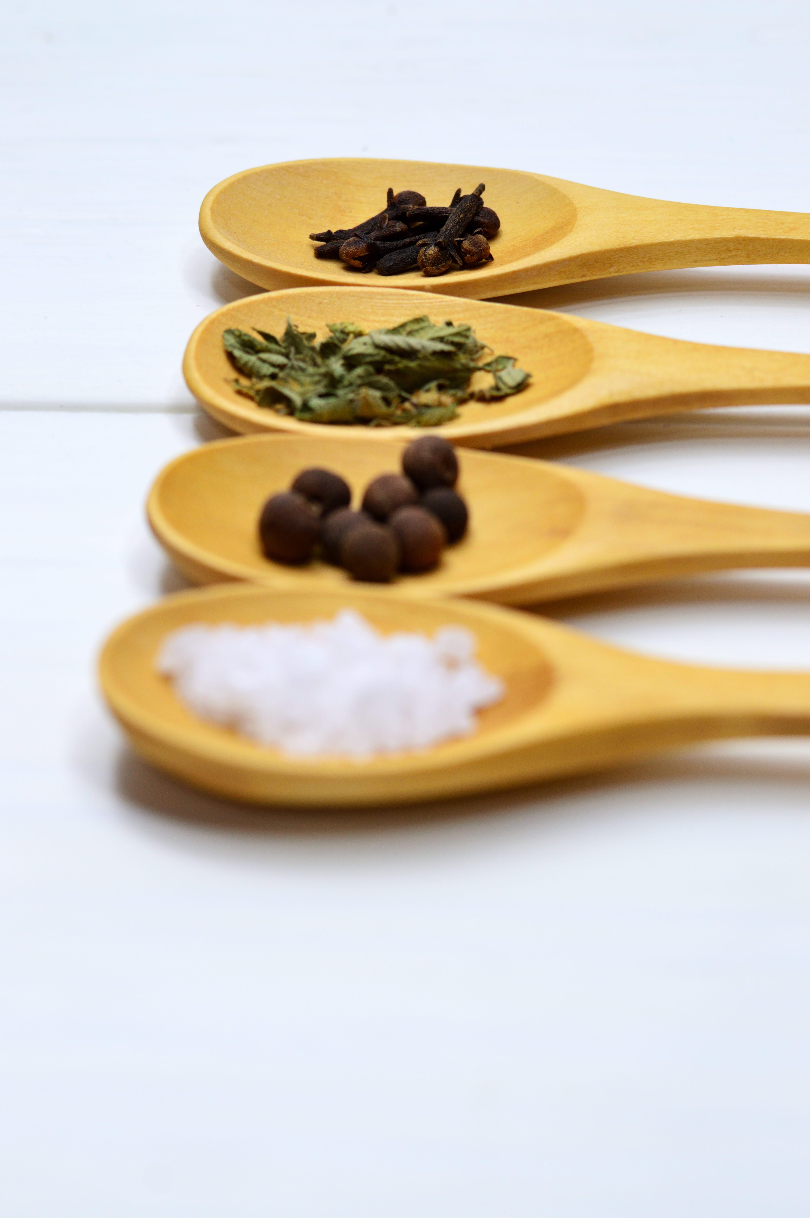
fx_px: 2536
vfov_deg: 27.0
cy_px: 609
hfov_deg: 18.1
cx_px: 405
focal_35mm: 75
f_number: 5
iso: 400
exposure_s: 1/125
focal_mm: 50
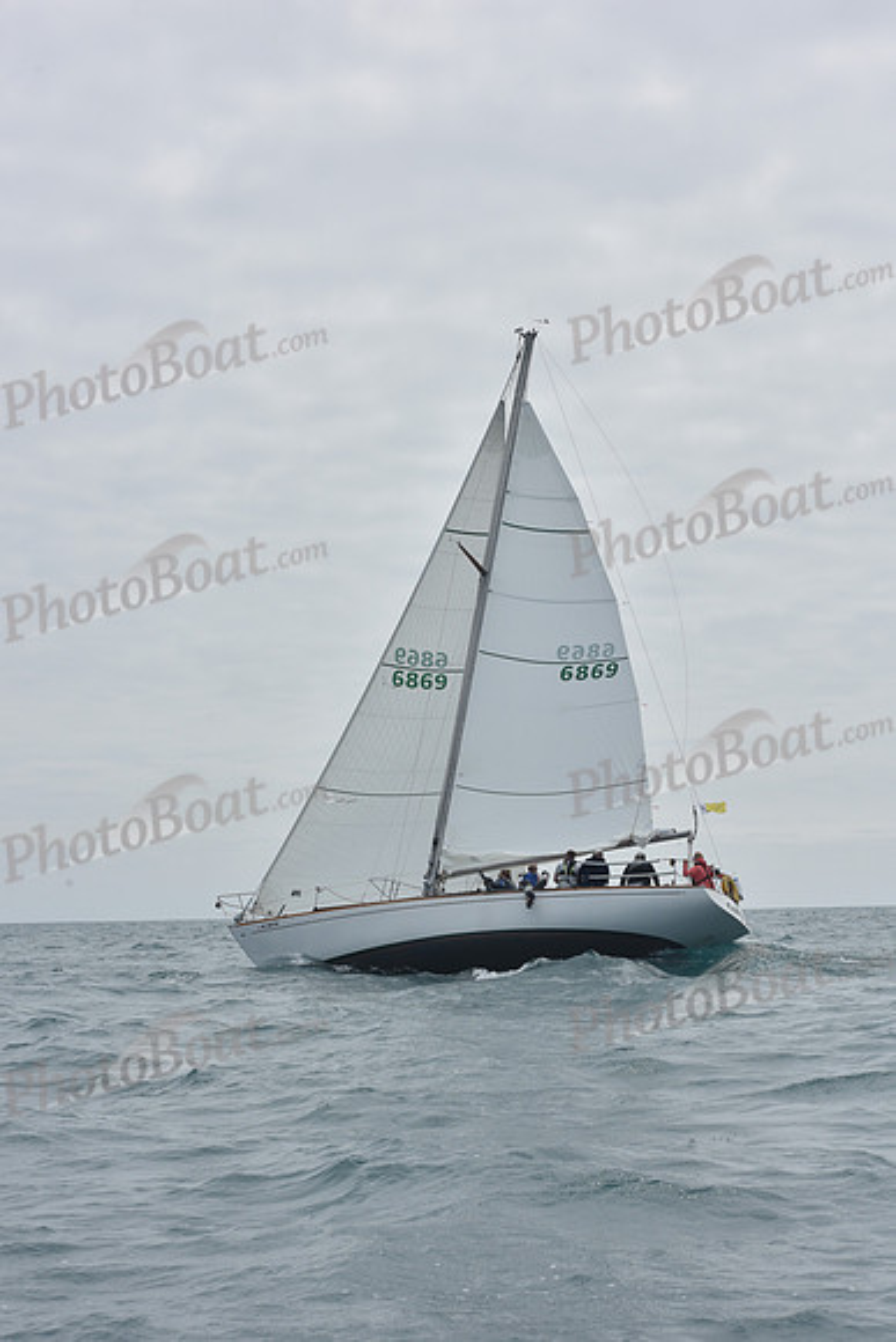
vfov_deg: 28.8
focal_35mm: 70
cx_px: 448
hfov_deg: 19.5
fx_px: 2612
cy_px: 671
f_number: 13
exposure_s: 1/800
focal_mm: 70
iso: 250
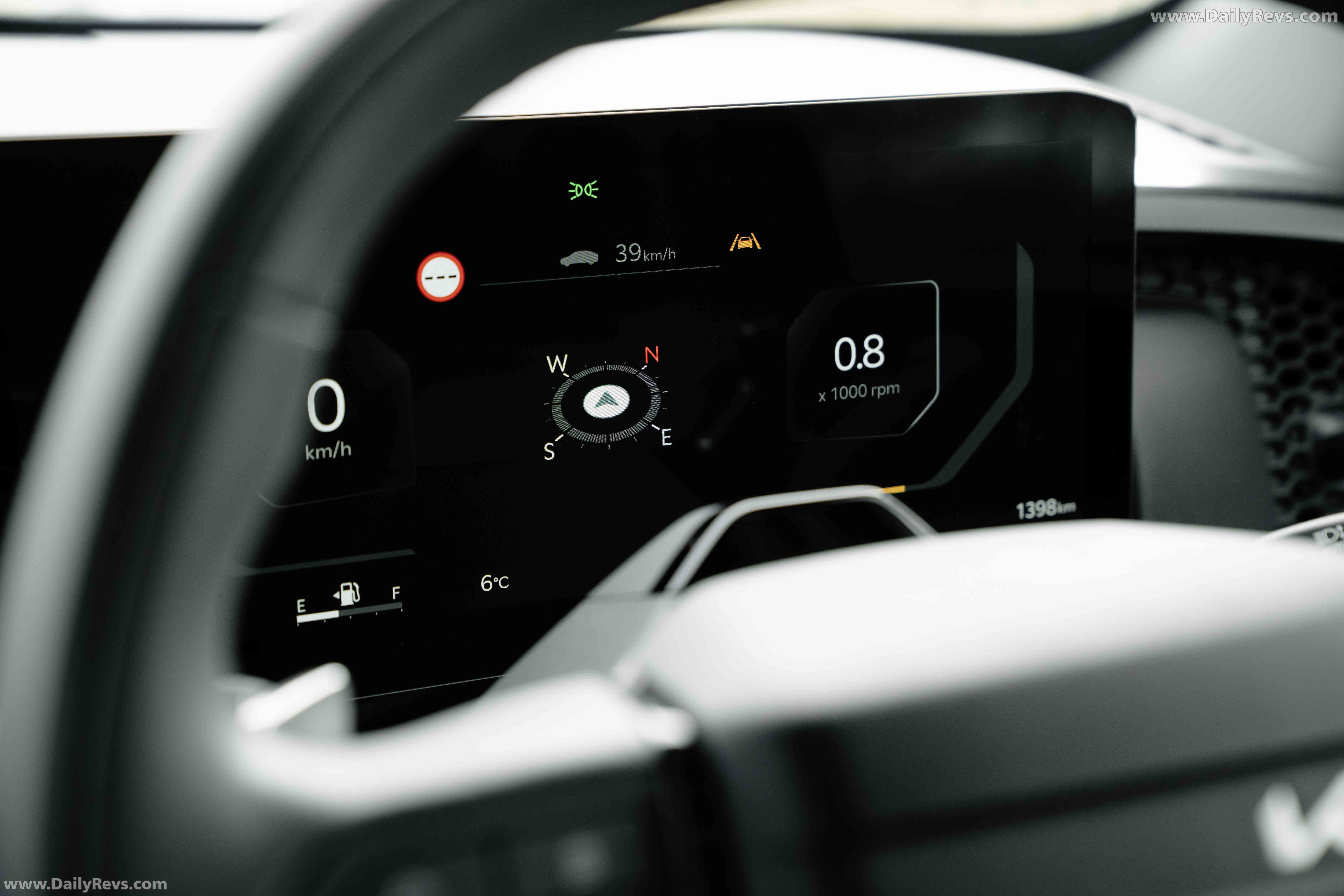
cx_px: 672
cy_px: 448
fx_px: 2314
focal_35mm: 62
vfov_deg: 21.9
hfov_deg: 32.4
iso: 800
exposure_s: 1/320
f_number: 4
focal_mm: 62
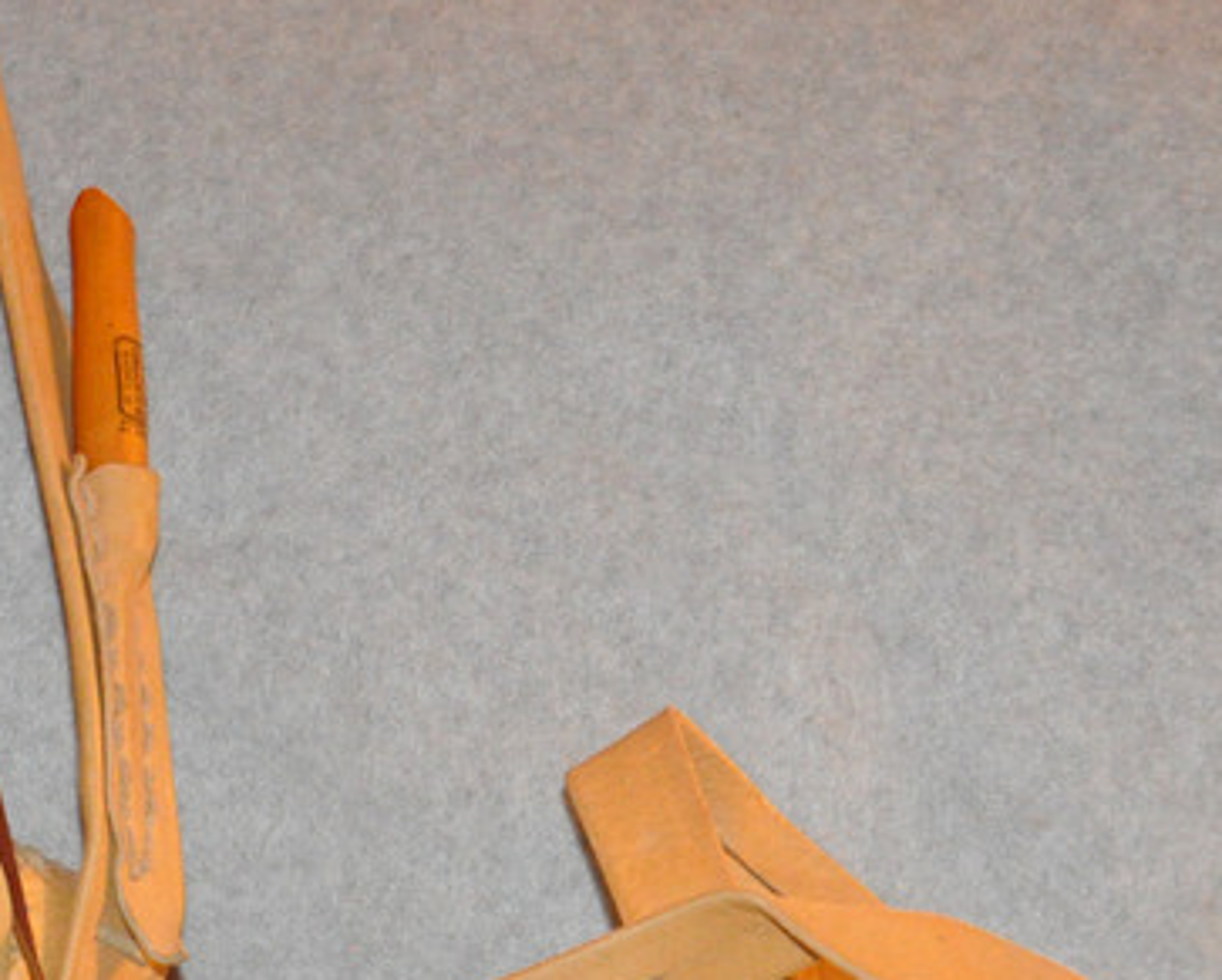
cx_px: -300
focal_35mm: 117
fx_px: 4219
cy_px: 724
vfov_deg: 13.2
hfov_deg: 15.8
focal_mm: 25
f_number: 5.6
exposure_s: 1/60
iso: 3200
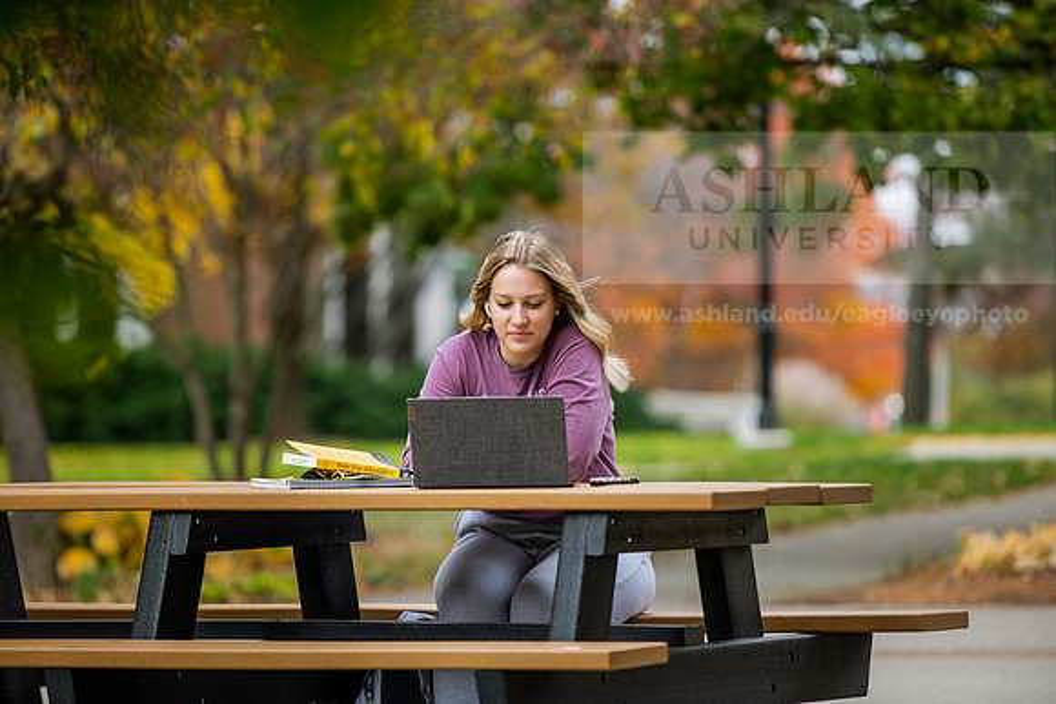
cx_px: 528
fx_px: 5574
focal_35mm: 190
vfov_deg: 7.2
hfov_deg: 10.8
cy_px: 352
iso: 160
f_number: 3.2
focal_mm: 190
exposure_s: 1/320
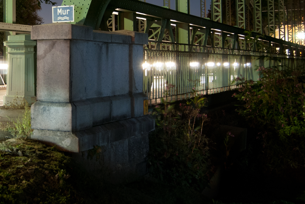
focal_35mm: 63
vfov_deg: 21.3
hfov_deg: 31.1
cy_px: 35
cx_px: 64
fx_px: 534
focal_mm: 20
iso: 320
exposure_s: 65
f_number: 3.8
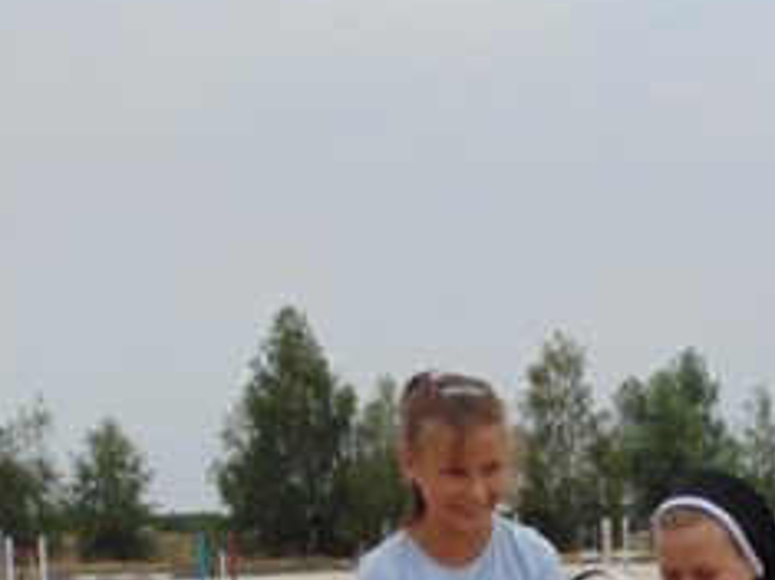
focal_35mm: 68
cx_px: 597
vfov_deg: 19.9
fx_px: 1522
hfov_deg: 28.1
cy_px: 741
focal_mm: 4.5
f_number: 7.7
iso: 80
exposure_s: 1/200
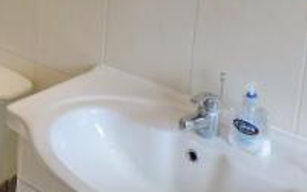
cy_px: -50
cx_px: -71
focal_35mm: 74
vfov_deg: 16.7
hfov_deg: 24.9
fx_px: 619
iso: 100
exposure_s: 1/30
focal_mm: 4.3
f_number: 3
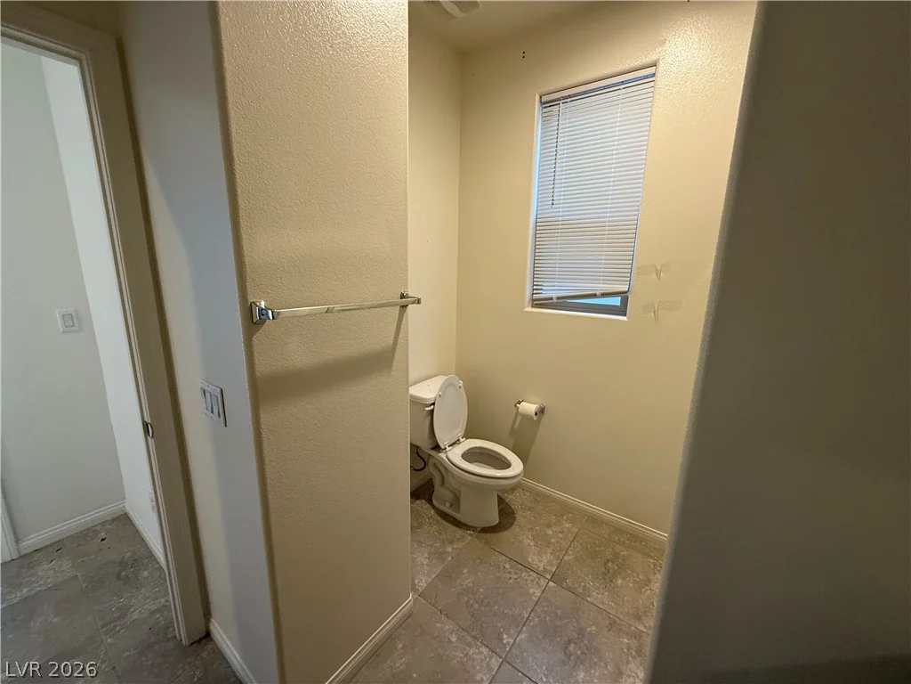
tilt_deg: -13.0
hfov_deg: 102.1
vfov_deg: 85.7
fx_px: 368
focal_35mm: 14
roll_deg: -1.0
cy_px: 342
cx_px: 456
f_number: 2.2
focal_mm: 2.22
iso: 200
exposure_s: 1/60
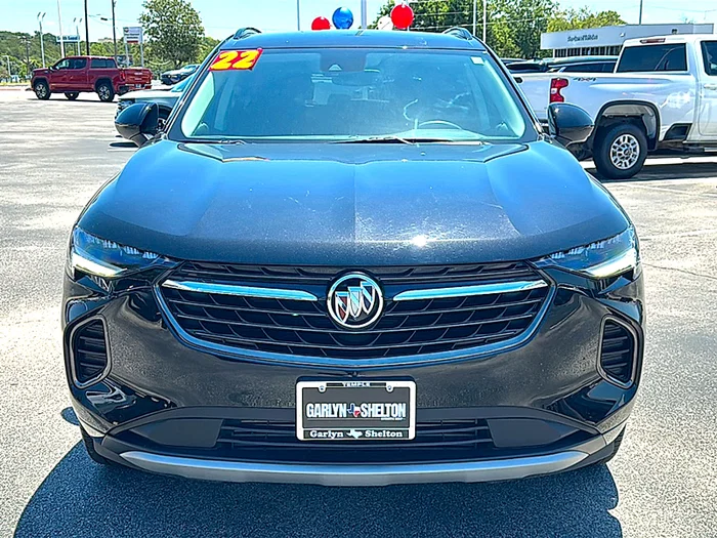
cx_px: 358
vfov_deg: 38.7
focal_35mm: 37
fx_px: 766
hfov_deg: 50.1
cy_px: 269
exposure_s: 1/2212
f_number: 1.78
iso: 80
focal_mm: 6.86
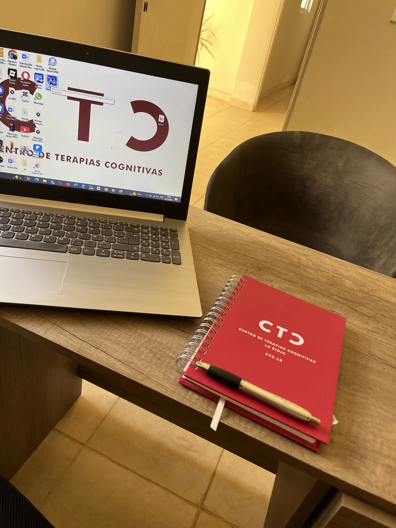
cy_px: 264
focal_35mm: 26
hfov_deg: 53.1
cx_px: 198
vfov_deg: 67.3
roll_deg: -13.2
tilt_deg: -33.0
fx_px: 397
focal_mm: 5.1
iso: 125
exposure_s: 1/121
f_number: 1.6
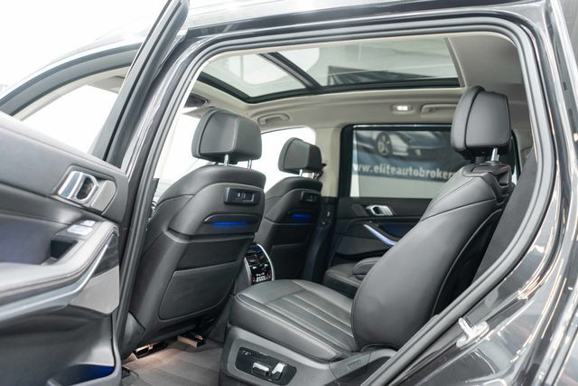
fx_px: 450
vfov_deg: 46.4
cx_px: 289
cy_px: 193
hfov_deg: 65.5
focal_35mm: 28
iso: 1600
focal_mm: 28
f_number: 3.2
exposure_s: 1/40
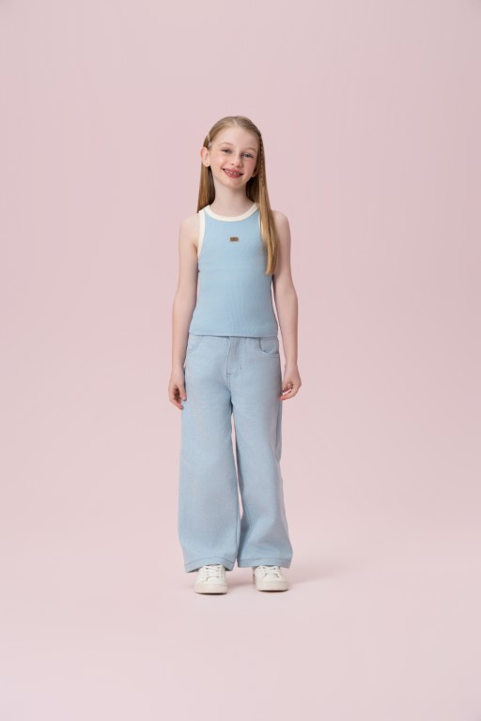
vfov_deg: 24.8
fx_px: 1643
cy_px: 360
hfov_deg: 16.7
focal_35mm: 82
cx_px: 240
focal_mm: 82
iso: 100
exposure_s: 1/125
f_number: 7.1
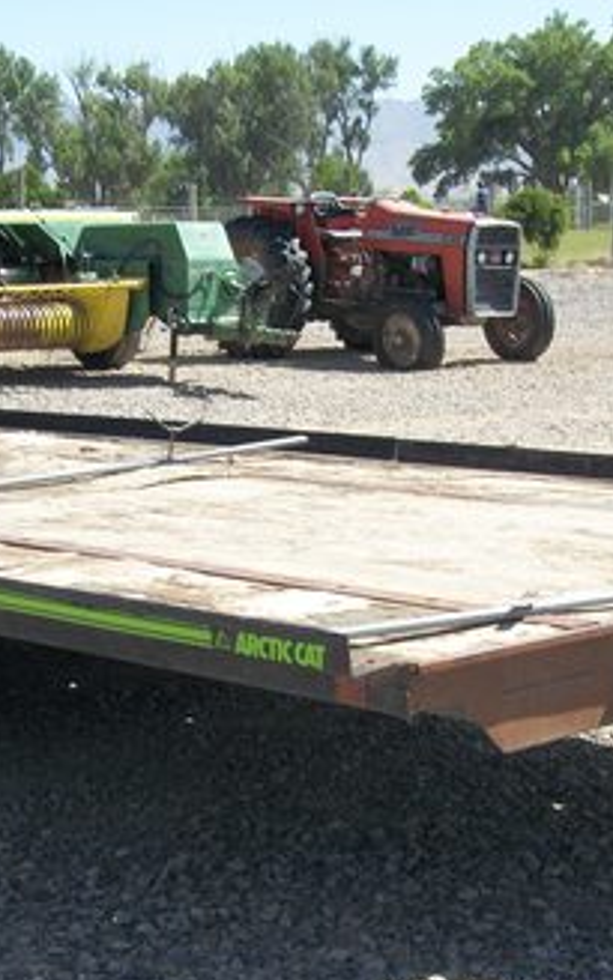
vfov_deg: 23.5
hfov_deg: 14.8
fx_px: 2352
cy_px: 604
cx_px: 215
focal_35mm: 88
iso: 80
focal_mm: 8.8
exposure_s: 1/80
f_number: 11.2
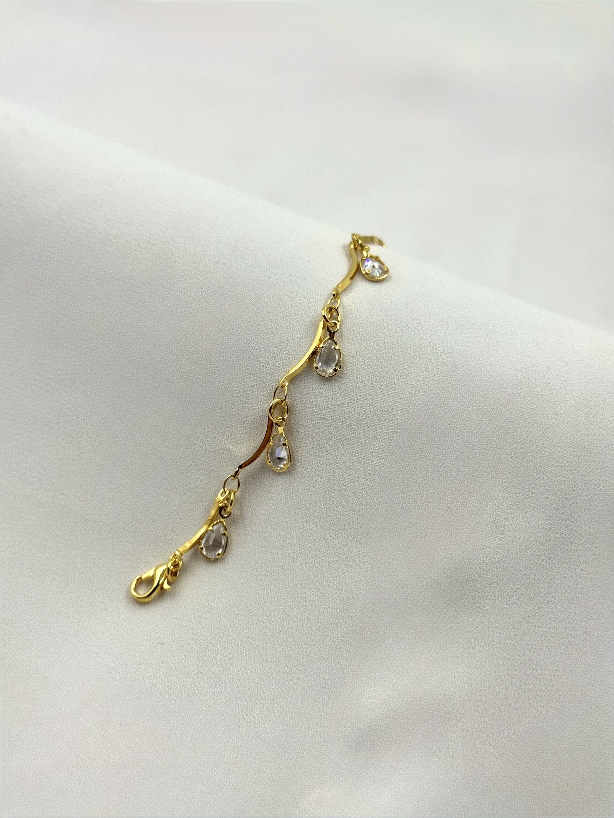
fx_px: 1135
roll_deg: -9.2
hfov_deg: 30.3
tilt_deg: -37.0
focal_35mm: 48
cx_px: 307
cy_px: 409
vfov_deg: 39.7
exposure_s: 1/1287
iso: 64
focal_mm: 6.76
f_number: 1.78
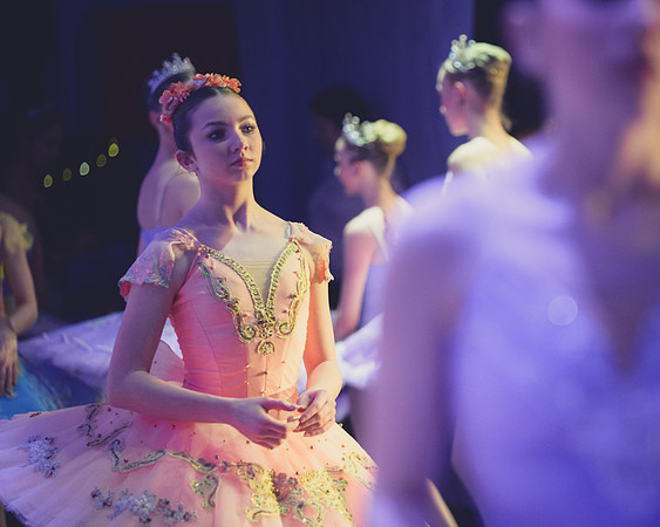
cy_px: 264
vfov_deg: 7.8
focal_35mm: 197
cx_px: 462
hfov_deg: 9.8
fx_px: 3848
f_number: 2.8
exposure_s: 1/320
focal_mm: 150
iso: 4500
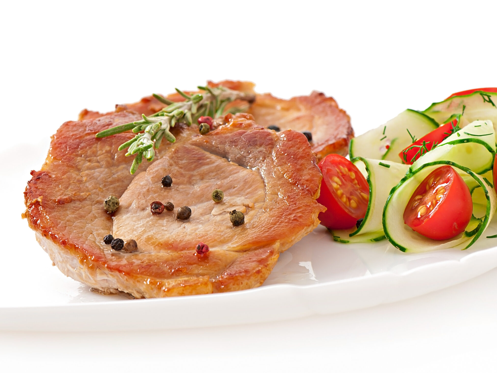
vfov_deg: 7.8
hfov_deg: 10.4
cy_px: 191
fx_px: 2737
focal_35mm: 191
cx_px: 210
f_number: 10
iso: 100
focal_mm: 105
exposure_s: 1/200
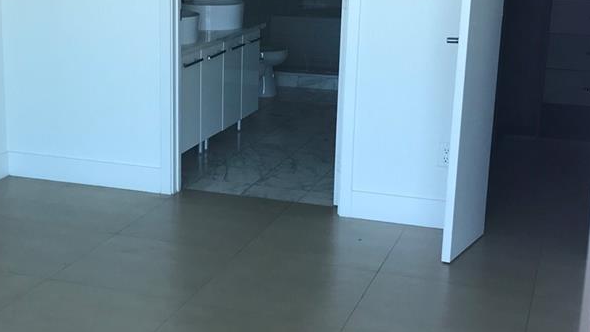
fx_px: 970
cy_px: 158
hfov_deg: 33.5
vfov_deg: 19.4
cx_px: 196
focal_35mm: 62
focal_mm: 3.99
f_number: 1.8
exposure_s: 1/120
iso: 32
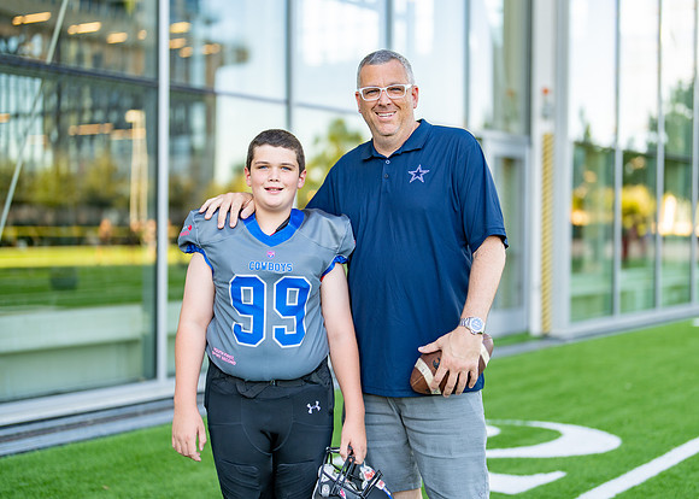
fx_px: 1100
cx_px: 390
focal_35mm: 55
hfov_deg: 35.2
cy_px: 243
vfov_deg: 25.6
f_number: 1.2
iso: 100
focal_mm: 50
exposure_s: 1/640
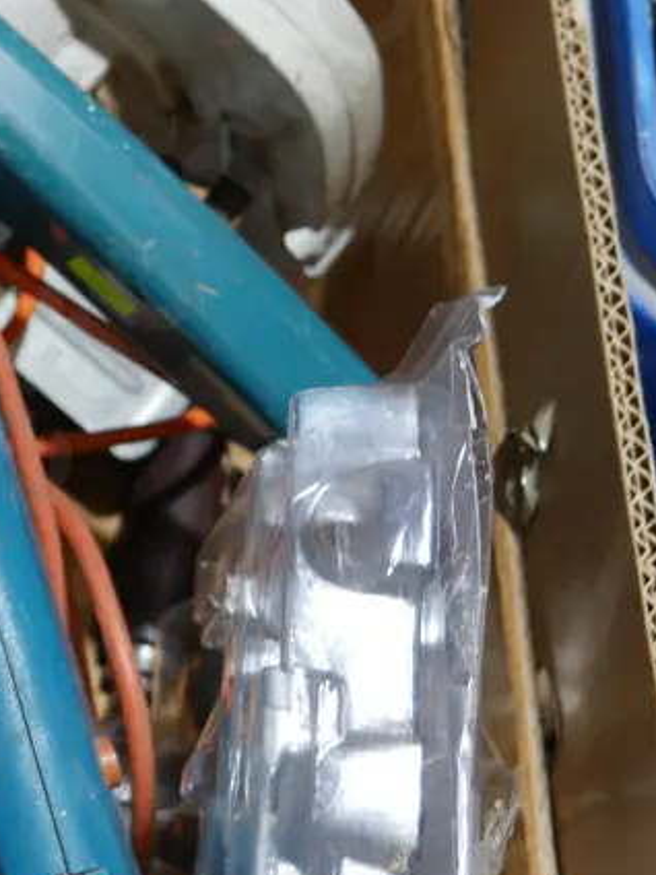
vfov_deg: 22.5
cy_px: 526
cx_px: -32
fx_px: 2198
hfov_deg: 16.5
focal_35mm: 87
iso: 250
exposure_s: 1/60
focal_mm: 18
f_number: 4
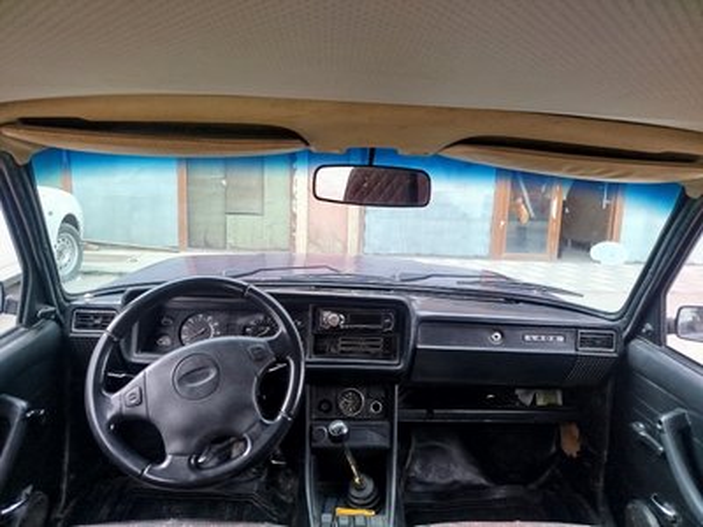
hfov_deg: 71.6
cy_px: 264
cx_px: 352
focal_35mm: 24
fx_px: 487
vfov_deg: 56.8
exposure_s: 1/100
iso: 64
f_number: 1.7
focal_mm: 5.31
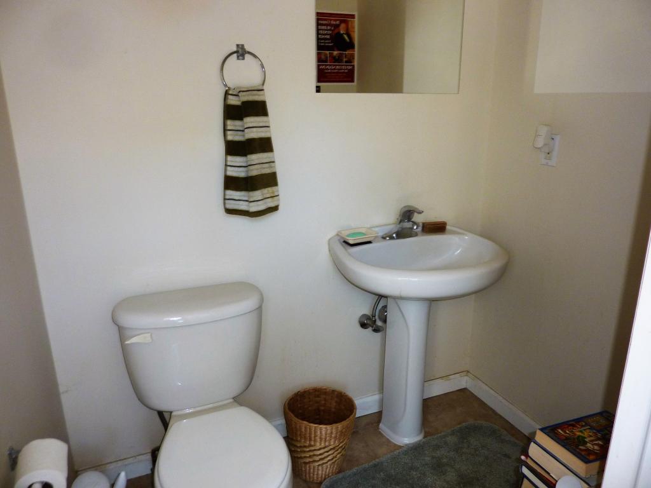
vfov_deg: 54.9
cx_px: 326
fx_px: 470
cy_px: 244
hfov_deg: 69.4
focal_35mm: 25
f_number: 3.3
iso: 100
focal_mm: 4.1
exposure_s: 1/30
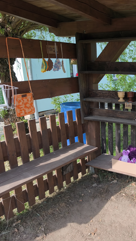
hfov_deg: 29.8
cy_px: 120
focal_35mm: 34
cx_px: 162
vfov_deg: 58.0
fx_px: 218
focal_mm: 6.57
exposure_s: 1/1277
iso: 50
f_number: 1.6
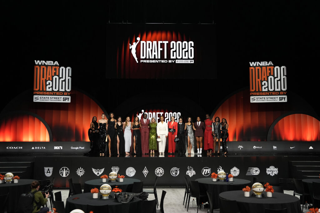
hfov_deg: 53.1
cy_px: 106
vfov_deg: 36.9
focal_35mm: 36
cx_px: 160
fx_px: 320
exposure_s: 1/500
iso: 2000
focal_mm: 36
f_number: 2.8
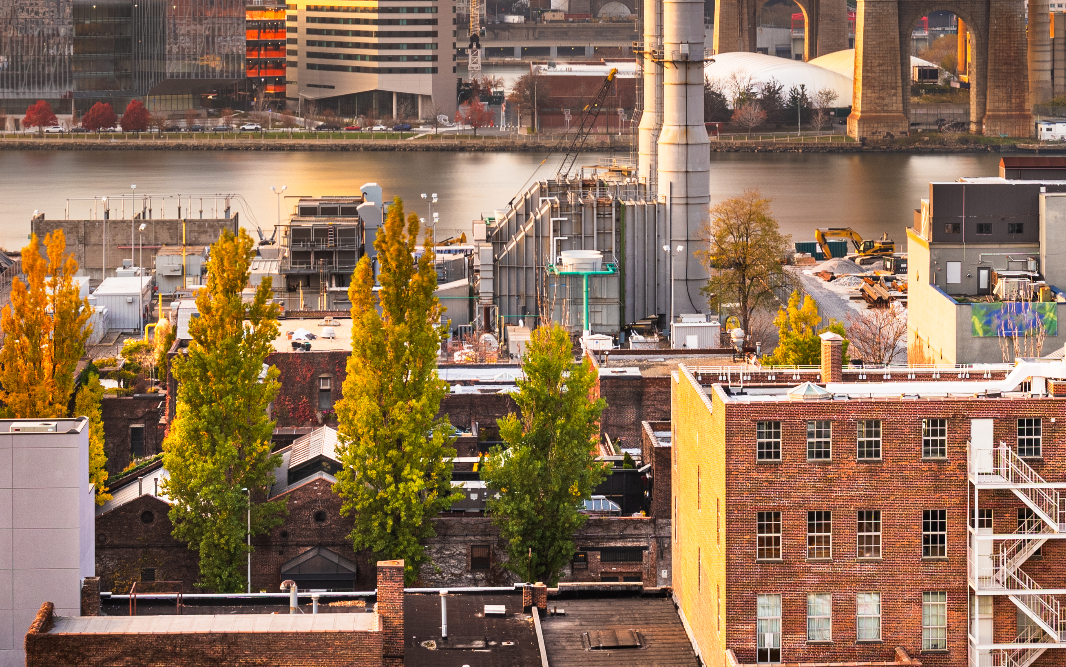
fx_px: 2992
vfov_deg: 12.5
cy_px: -5
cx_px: 565
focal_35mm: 103
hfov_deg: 20.2
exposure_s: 30
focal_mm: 32
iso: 64
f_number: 8
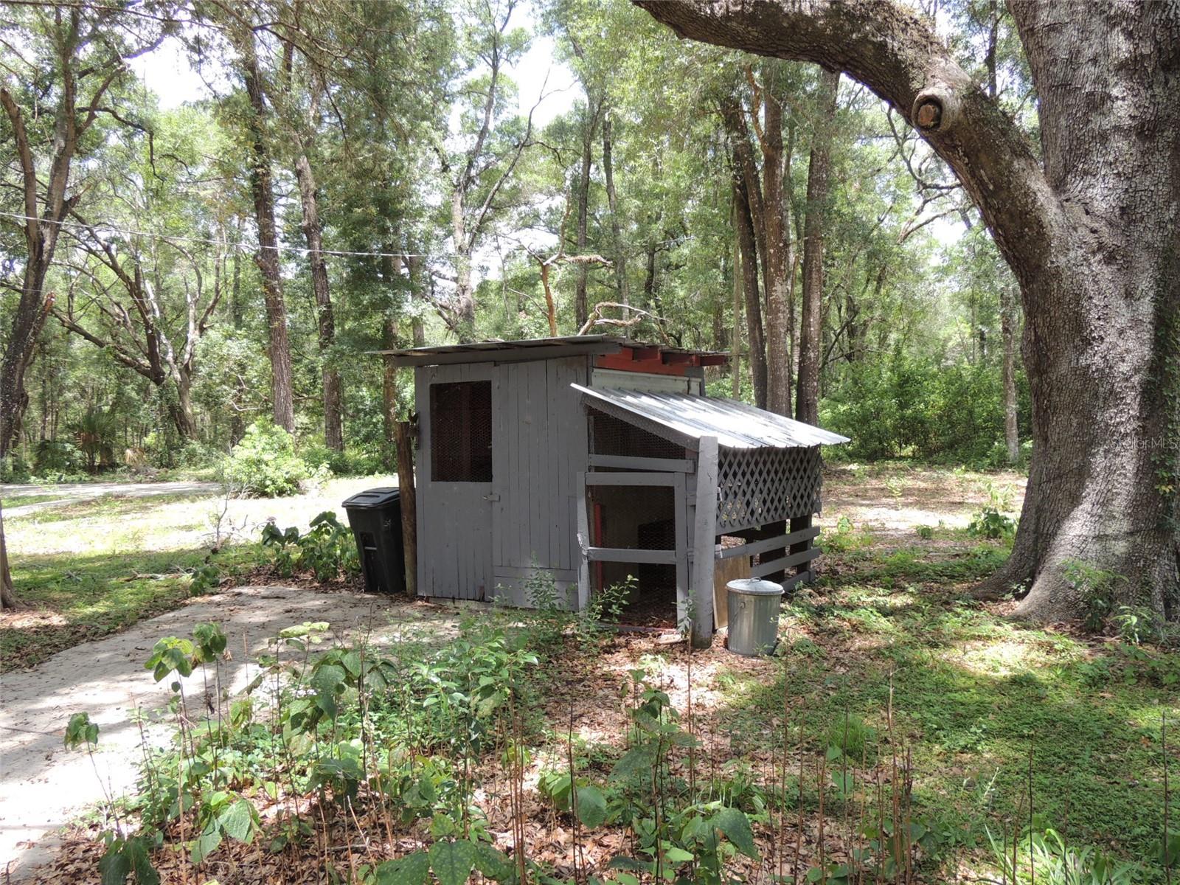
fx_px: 1023
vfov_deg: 46.8
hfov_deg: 60.0
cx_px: 590
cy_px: 442
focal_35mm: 30
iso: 100
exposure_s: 1/125
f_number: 3.1
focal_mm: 5.3
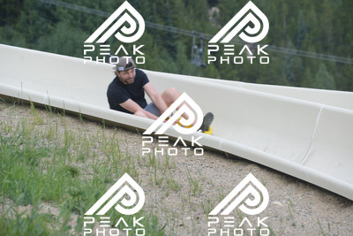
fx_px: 1913
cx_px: 176
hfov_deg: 10.5
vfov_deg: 7.0
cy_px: 118
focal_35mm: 195
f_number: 6.3
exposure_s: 1/640
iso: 640
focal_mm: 195
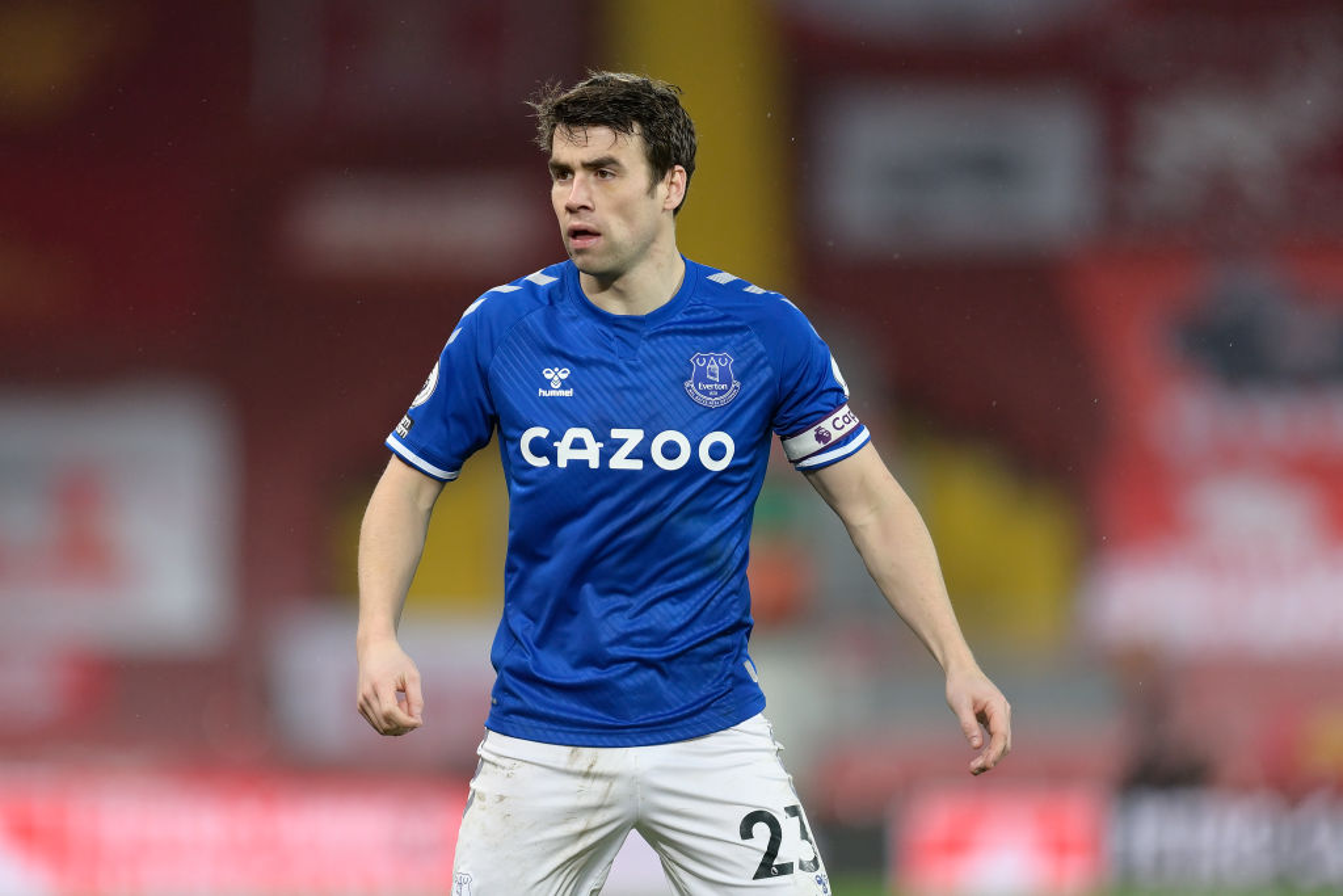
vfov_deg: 3.4
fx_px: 14923
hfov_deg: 5.2
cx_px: 672
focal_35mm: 400
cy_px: 448
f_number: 2.8
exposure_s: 1/1600
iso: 2000
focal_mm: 400
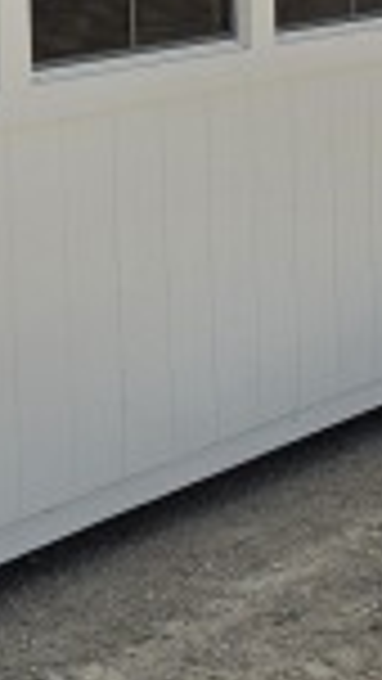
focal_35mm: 106
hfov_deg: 10.6
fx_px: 1908
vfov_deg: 19.5
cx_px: -337
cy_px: -27
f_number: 1.4
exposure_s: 1/7939
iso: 40
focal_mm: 6.5
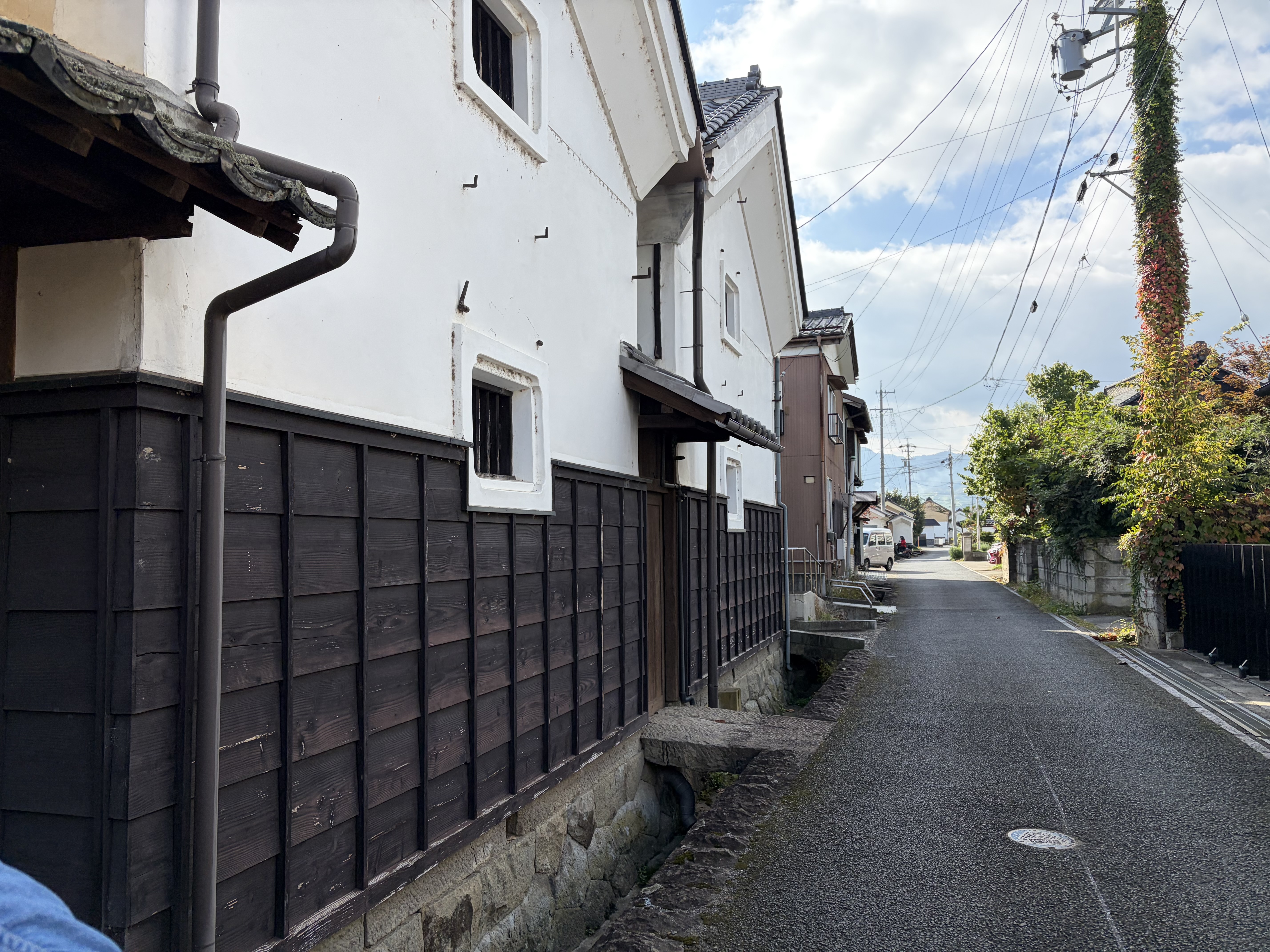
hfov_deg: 67.3
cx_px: 635
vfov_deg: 53.1
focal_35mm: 26
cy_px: 476
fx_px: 954
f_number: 1.6
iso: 64
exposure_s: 1/2364
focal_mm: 5.96
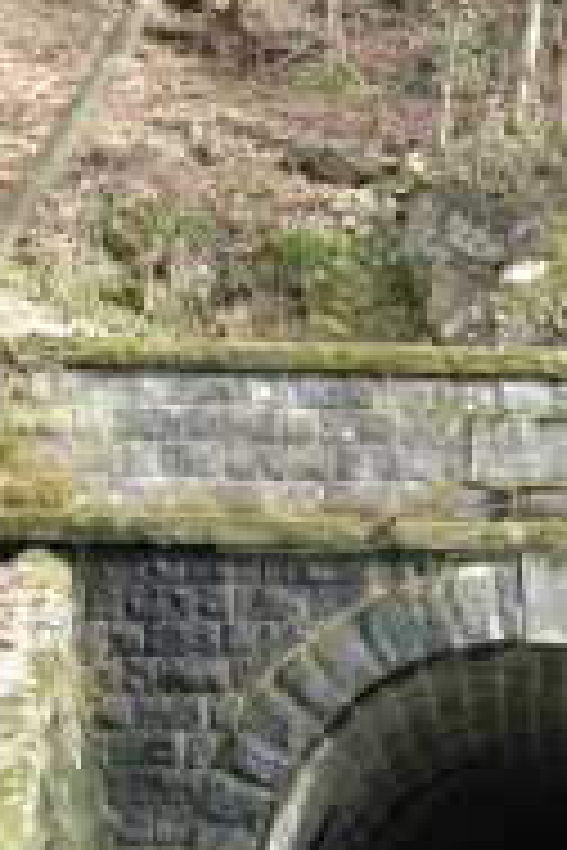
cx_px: 549
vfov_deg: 21.1
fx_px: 2244
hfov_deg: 14.2
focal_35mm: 95
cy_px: 724
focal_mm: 24
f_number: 4.5
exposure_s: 1/125
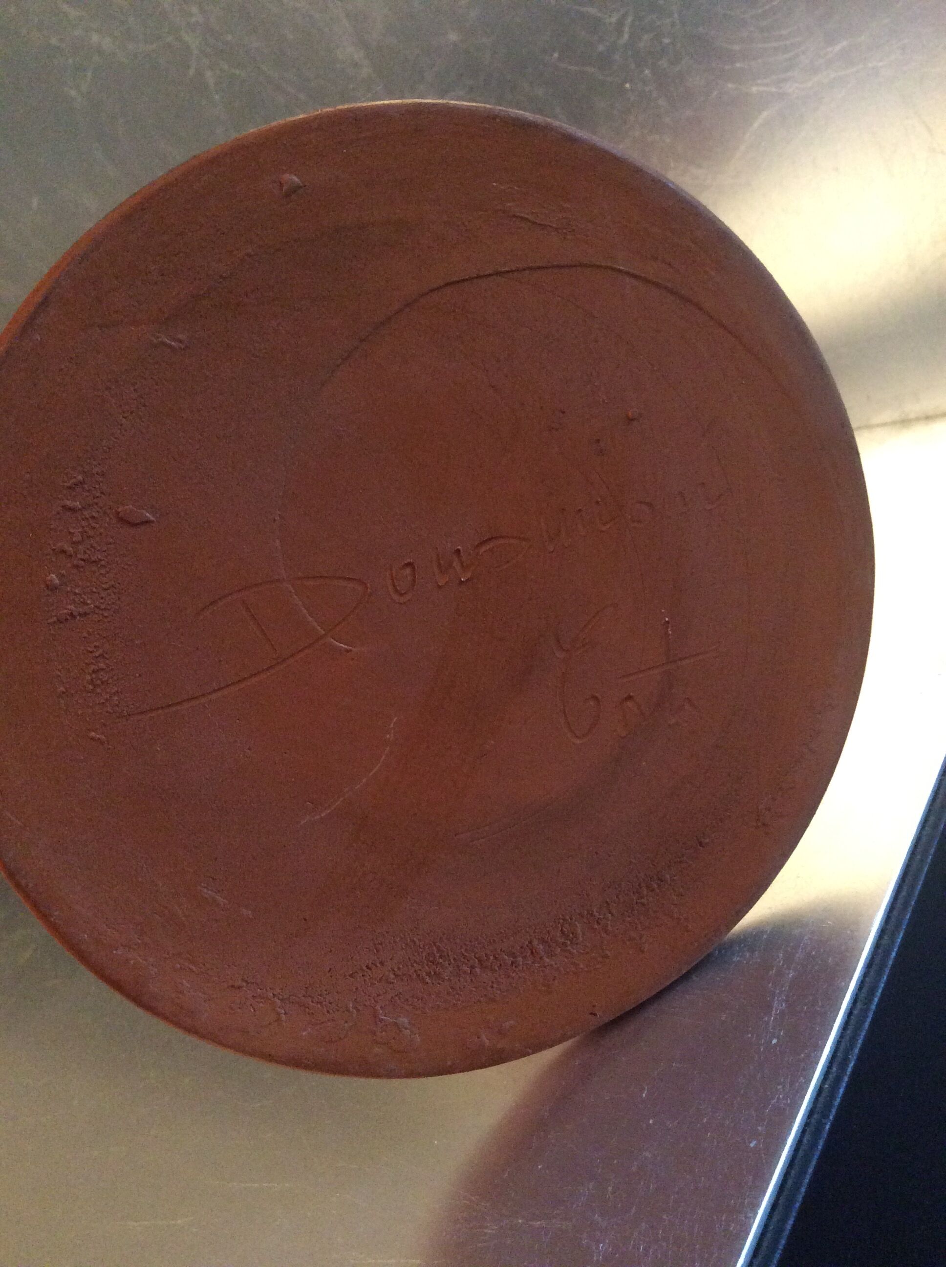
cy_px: 634
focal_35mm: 32
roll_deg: +27.7
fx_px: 1169
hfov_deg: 44.1
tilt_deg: -26.7
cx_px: 473
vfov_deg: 56.9
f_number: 2.4
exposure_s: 1/20
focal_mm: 3.3
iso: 250
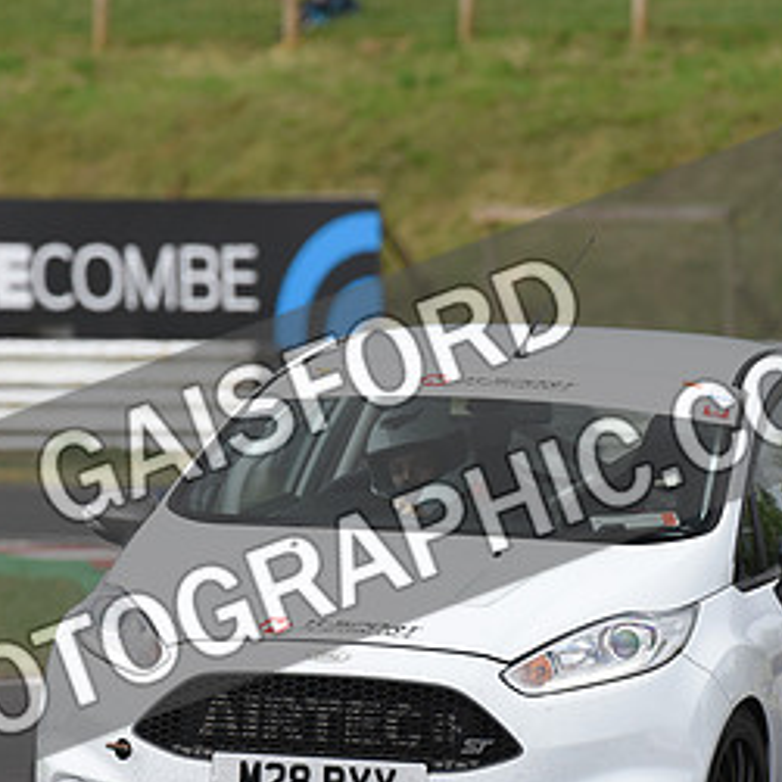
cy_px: 472
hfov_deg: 2.2
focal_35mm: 786
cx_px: 336
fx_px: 20089
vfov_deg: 2.2
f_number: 7.1
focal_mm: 400
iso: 1600
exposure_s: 1/1000
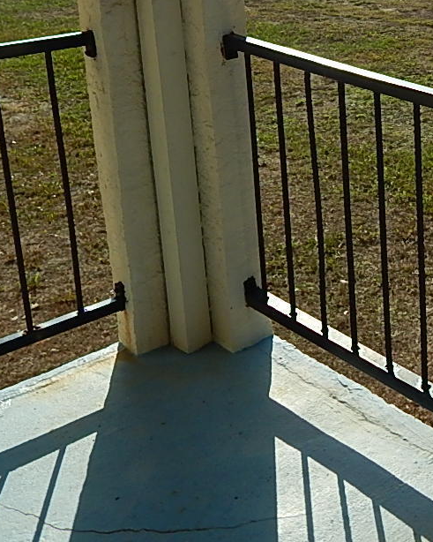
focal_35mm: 56
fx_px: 897
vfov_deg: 32.2
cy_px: 69
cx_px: 555
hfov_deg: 24.0
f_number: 6
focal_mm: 4
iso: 125
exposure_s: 1/640
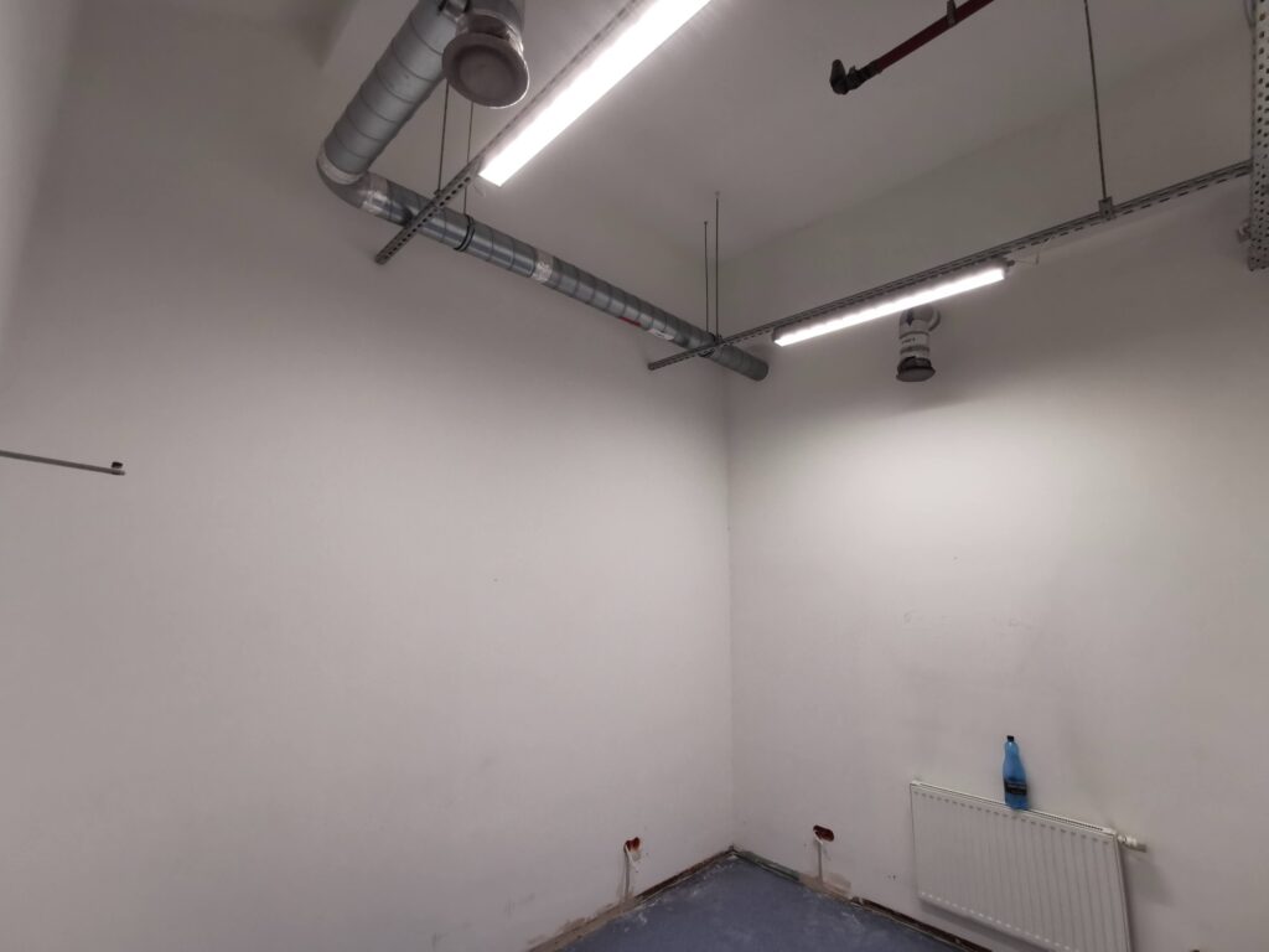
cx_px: 634
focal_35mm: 16
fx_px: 587
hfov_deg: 94.5
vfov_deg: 78.1
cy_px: 476
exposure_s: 1/40
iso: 160
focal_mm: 2.35
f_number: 2.2
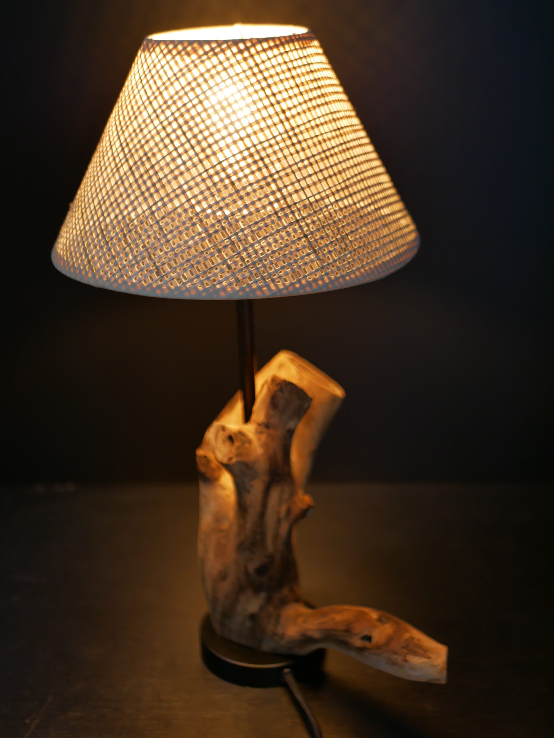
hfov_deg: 29.1
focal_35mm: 50
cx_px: 277
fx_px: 1066
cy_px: 369
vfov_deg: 38.2
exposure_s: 1/100
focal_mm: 25
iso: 200
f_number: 1.7
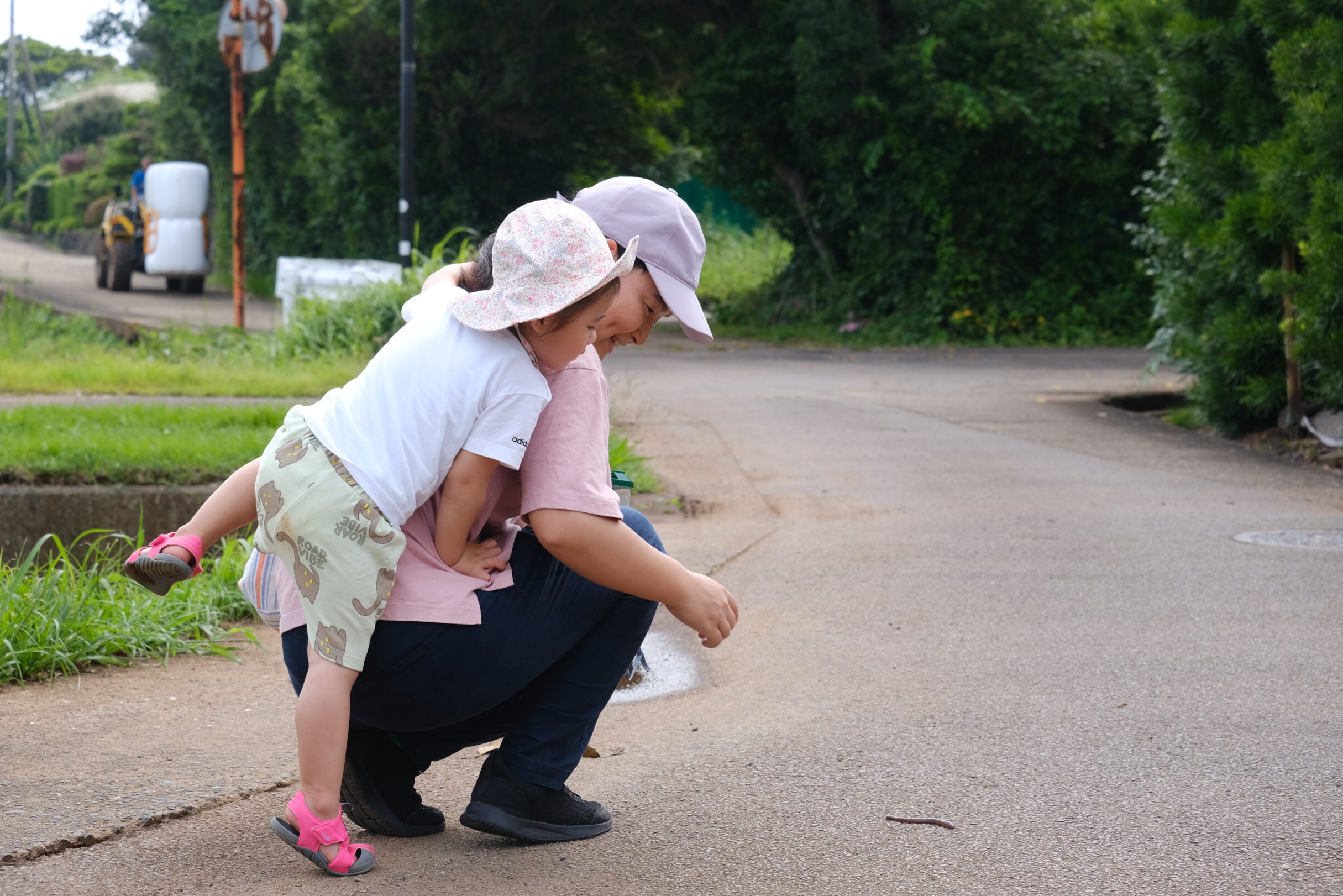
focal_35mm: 79
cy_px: 436
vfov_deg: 17.3
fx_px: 2947
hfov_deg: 25.7
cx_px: 639
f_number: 5.6
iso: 160
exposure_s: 1/250
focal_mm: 50
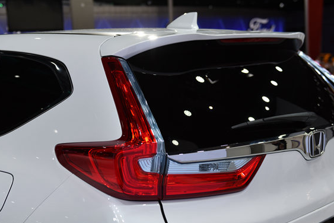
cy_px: 142
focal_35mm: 54
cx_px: 154
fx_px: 501
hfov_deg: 36.8
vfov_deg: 25.0
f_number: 3.2
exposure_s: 1/500
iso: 200
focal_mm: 38
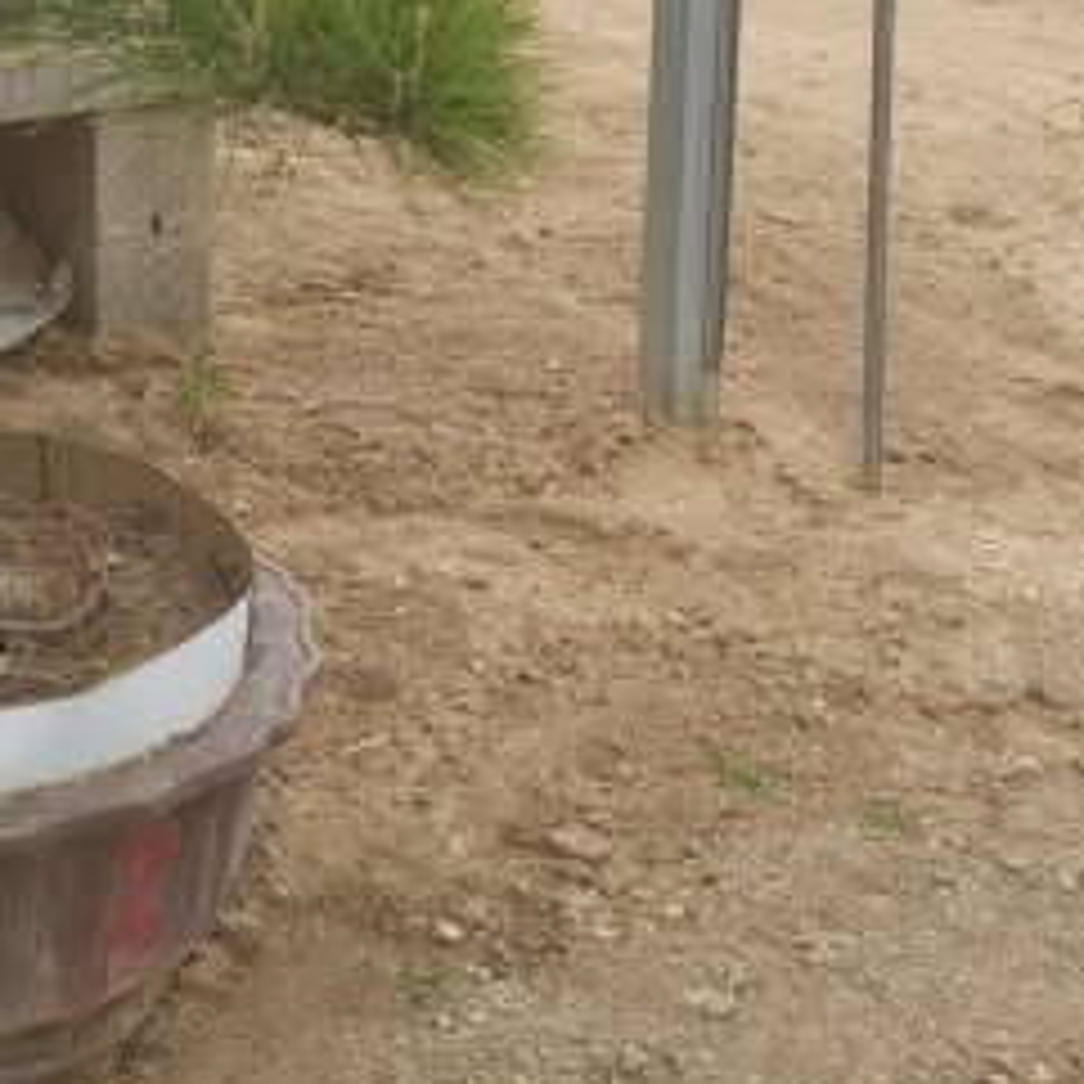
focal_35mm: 90
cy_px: -196
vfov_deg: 18.4
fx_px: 3189
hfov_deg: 18.2
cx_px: -252
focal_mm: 5.5
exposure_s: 1/232
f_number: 1.75
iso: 100
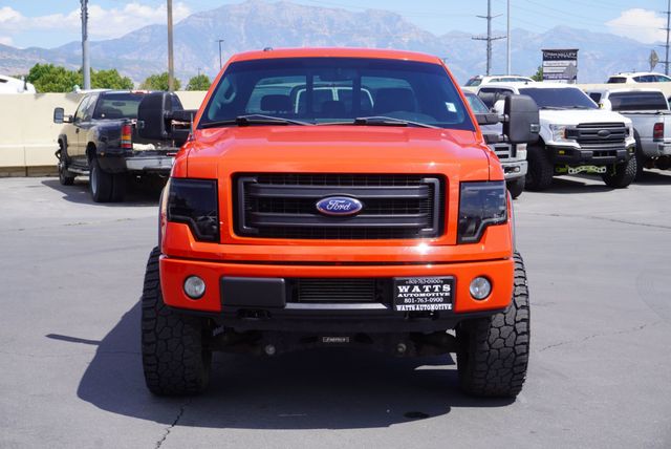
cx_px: 336
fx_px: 1063
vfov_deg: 23.8
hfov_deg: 35.0
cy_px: 224
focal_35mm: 57
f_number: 10
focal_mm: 38
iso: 100
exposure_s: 1/125
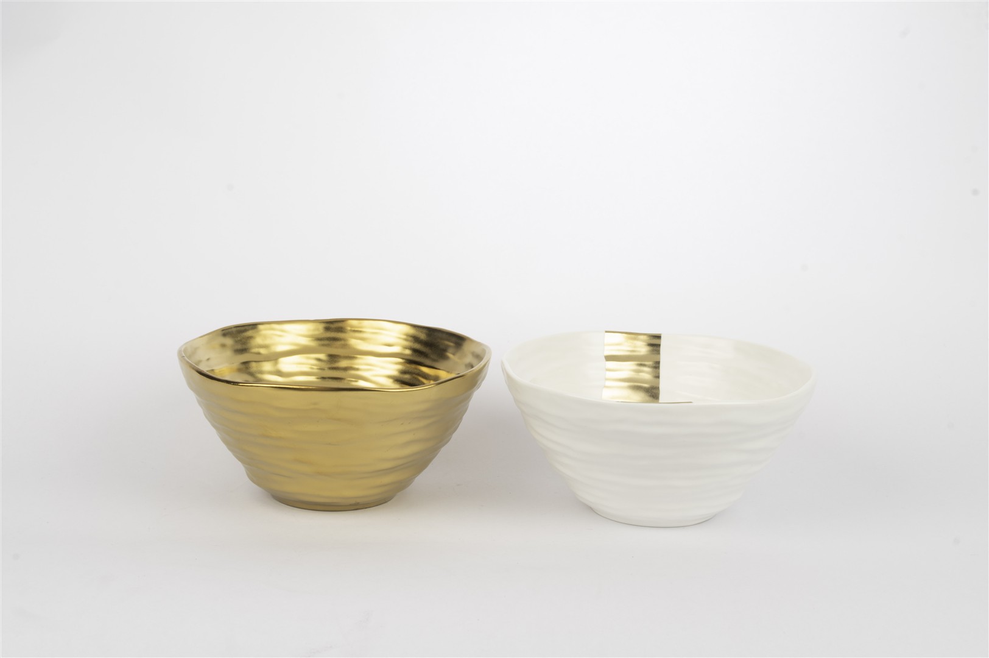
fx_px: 1647
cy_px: 329
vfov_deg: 22.6
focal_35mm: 60
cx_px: 494
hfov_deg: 33.4
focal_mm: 40
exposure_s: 1/100
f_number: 20
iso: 100
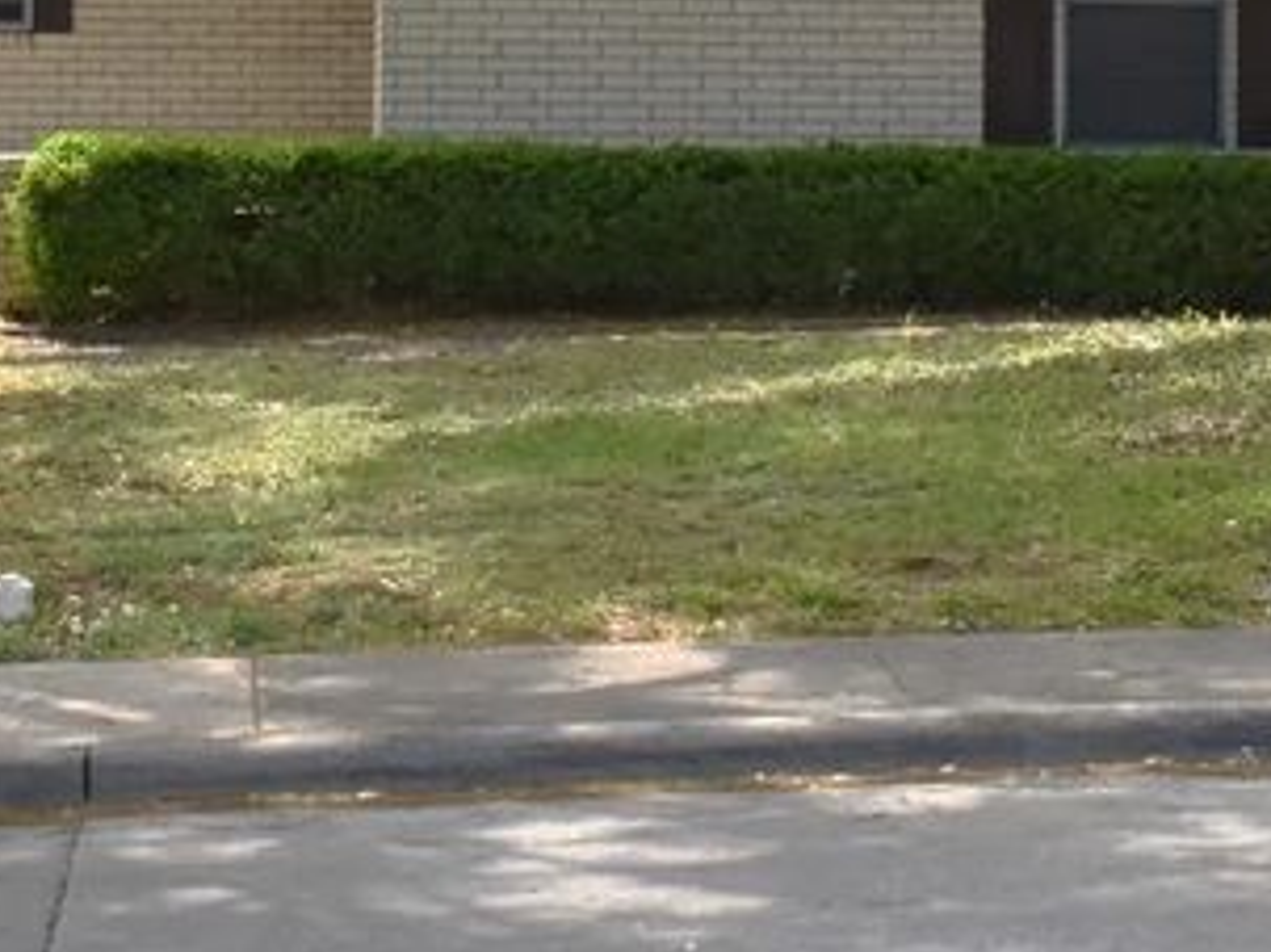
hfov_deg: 16.7
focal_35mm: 117
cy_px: -57
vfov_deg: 12.5
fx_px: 4294
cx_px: 973
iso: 640
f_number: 3.8
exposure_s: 1/4000
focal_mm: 24
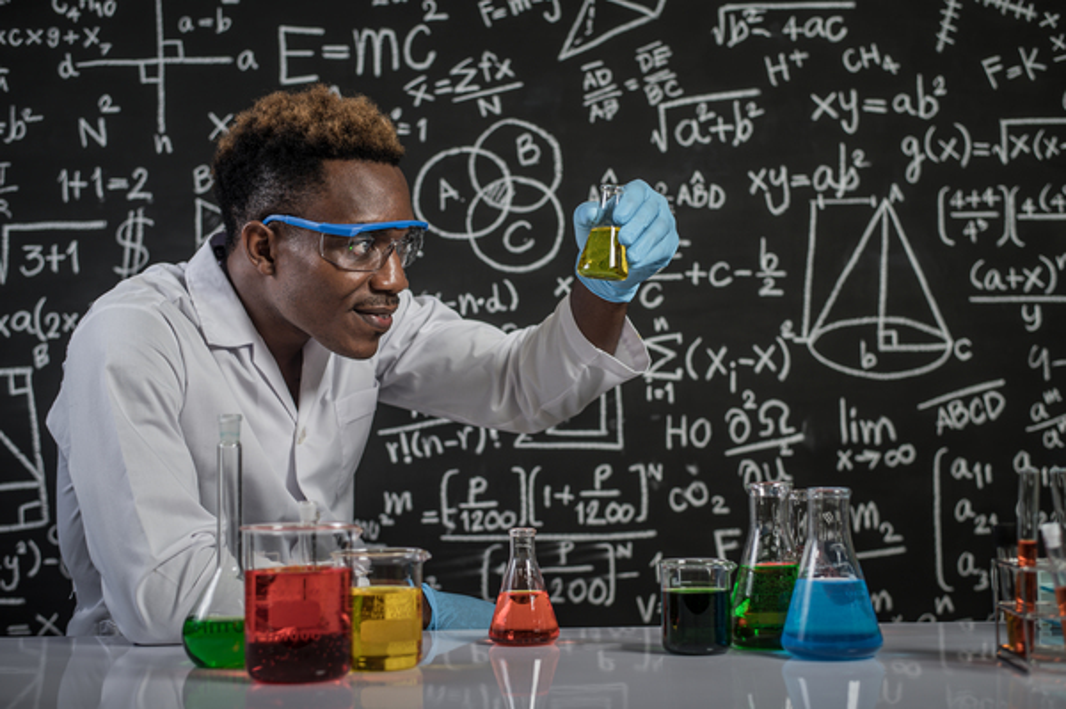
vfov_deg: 26.9
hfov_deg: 39.6
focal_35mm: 50
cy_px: 354
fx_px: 1479
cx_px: 533
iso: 100
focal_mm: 50
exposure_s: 1/160
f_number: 2.8
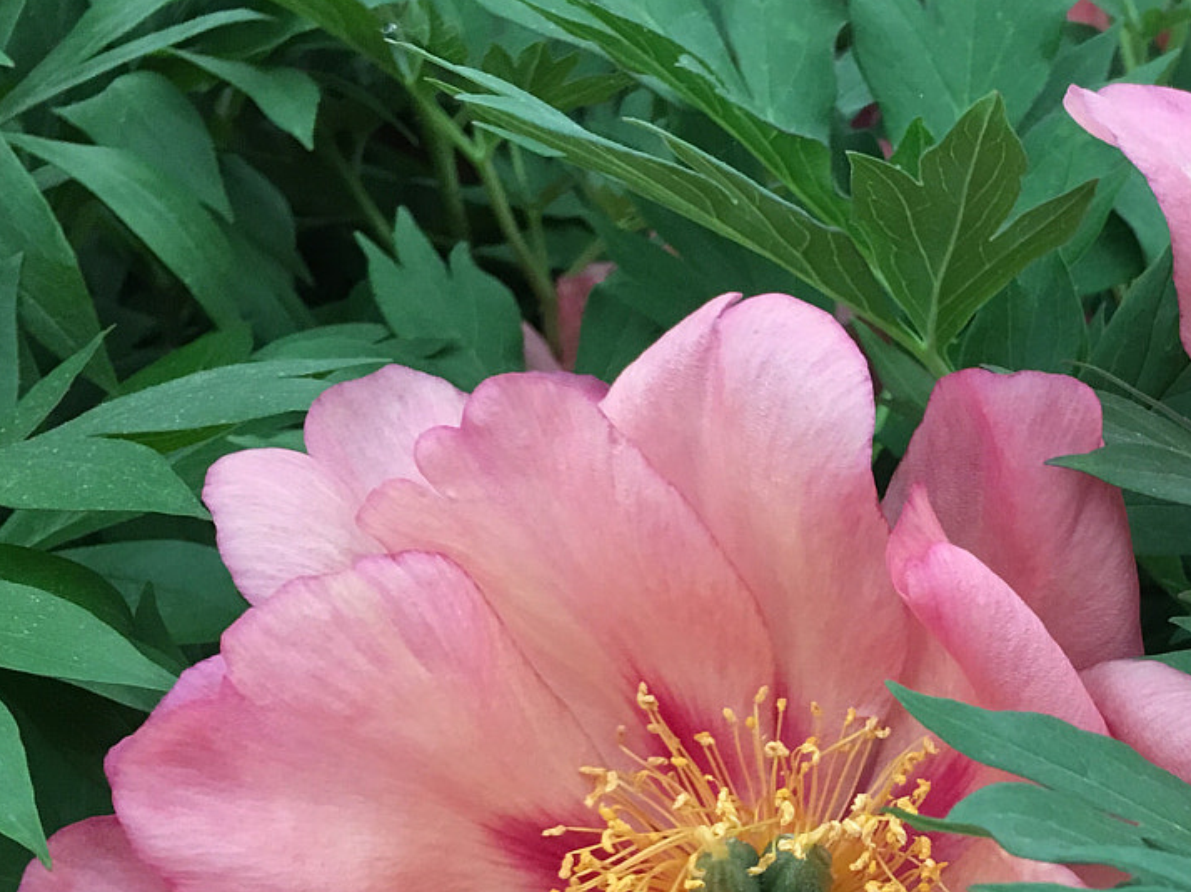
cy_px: 712
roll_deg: +2.5
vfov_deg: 22.3
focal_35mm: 65
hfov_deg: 28.7
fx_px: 2236
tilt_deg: -31.0
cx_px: 1059
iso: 125
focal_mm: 4.15
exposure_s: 1/33
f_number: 2.2
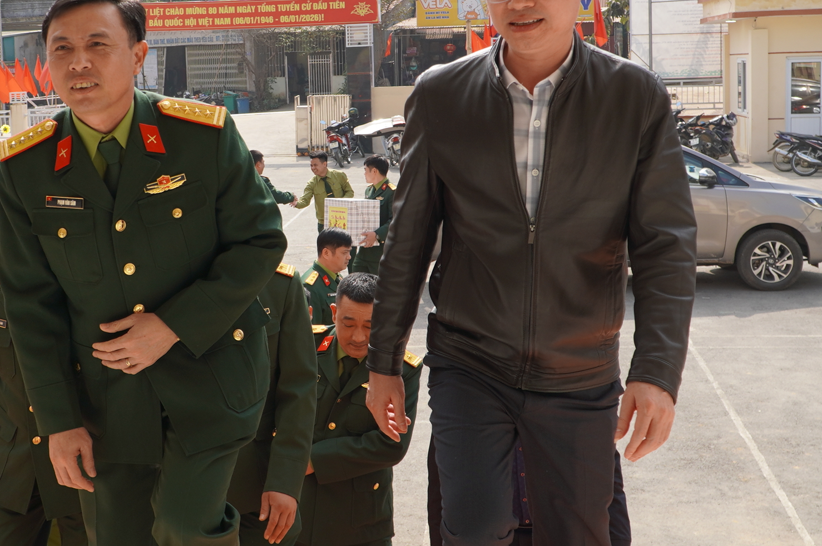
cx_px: 287
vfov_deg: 23.2
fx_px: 1323
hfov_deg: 34.3
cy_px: 179
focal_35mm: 58
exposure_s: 1/500
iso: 100
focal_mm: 19
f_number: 4.5
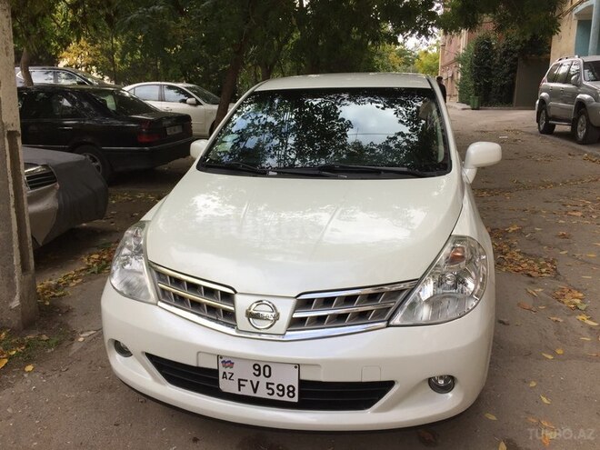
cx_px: 300
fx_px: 503
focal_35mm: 29
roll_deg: +0.8
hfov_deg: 61.7
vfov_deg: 48.2
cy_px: 225
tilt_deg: -12.6
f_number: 2.2
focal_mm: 4.15
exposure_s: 1/527
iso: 32
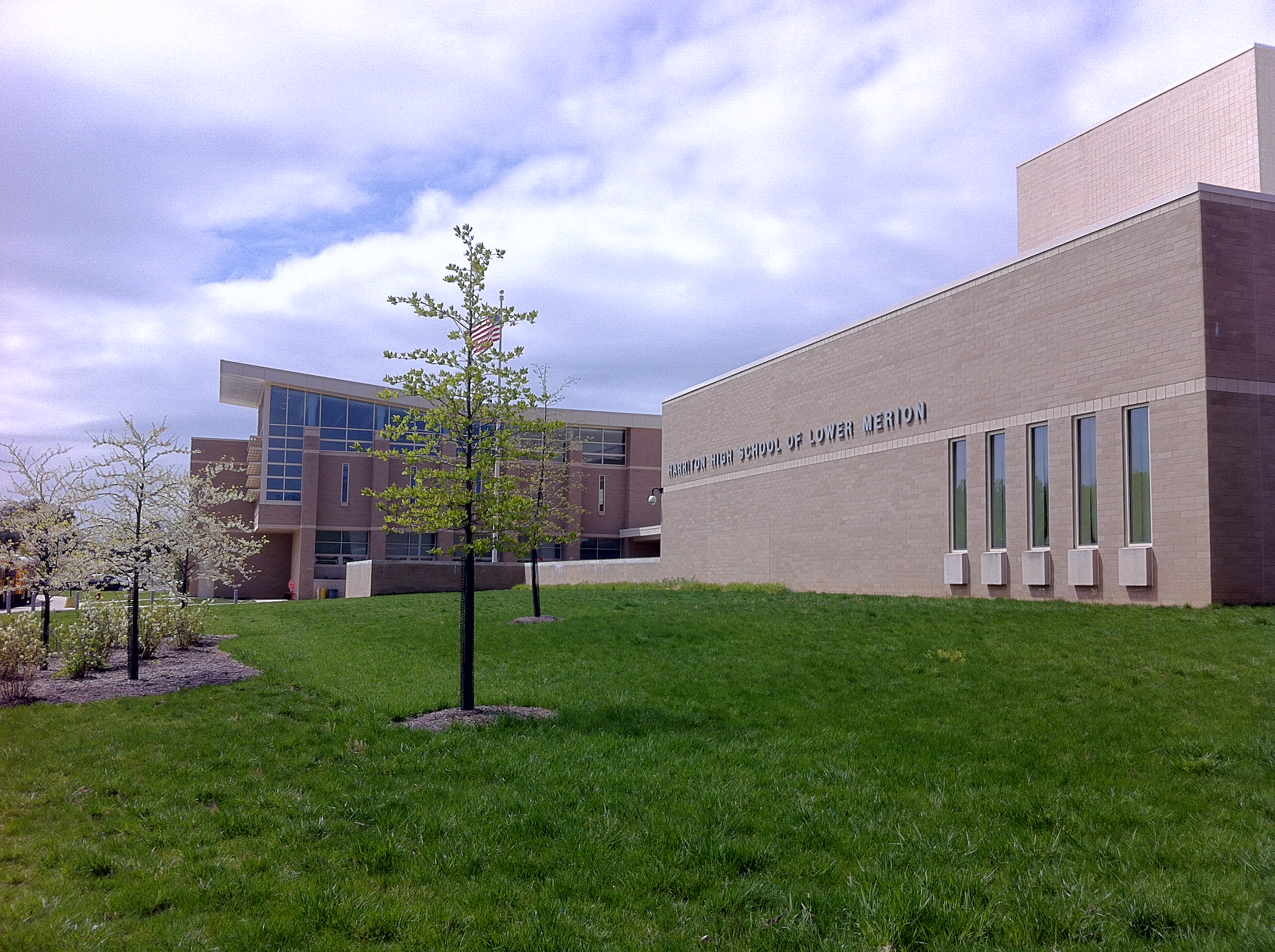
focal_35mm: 35
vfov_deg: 40.6
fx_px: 1287
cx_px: 638
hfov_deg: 52.7
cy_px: 476
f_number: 2.8
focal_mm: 3.85
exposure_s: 1/754
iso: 80
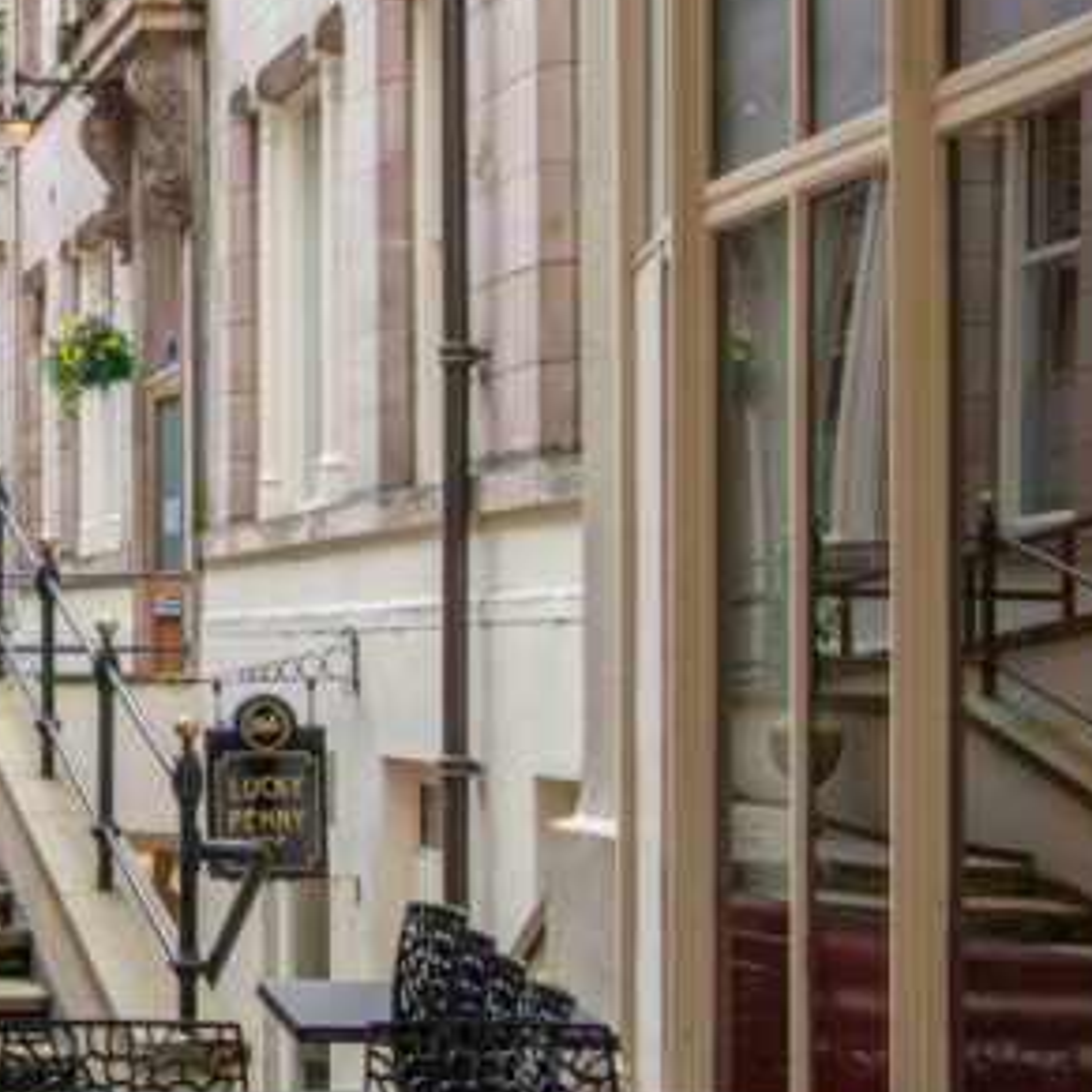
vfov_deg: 19.0
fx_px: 3248
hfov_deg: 17.7
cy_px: 280
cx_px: -390
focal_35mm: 91
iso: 200
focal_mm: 30
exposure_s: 1/40
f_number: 8
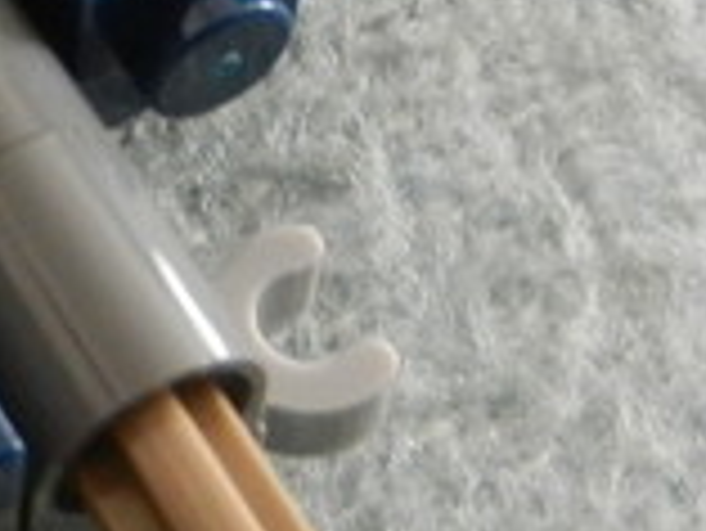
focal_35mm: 143
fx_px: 2919
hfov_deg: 13.5
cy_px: -169
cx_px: -72
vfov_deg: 10.2
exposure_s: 1/20
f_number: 3.5
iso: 400
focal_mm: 4.5
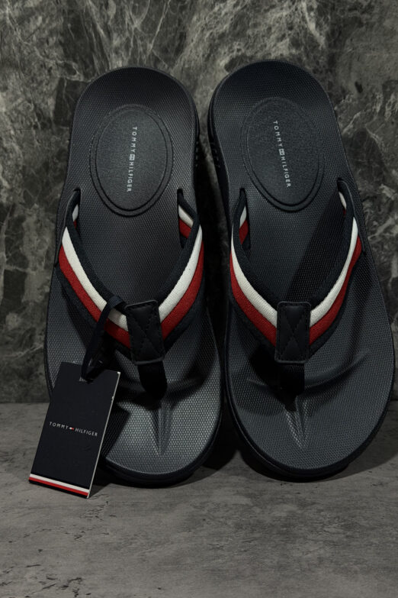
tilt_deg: -12.8
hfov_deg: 26.5
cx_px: 204
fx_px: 846
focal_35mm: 51
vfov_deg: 38.9
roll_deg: -0.6
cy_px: 299
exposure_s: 1/40
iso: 320
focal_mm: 6.76
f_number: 1.78
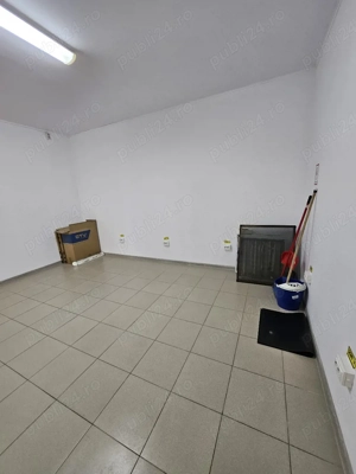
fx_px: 178
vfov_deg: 106.2
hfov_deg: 89.9
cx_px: 178
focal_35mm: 13
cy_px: 237
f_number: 2.2
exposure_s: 1/50.3
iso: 125
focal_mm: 1.7
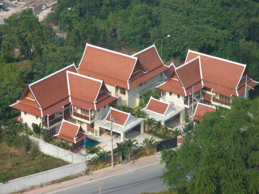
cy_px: 97
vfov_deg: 14.2
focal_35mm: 104
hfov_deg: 18.9
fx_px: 778
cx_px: 130
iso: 80
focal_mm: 17
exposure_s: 1/400
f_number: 4.3
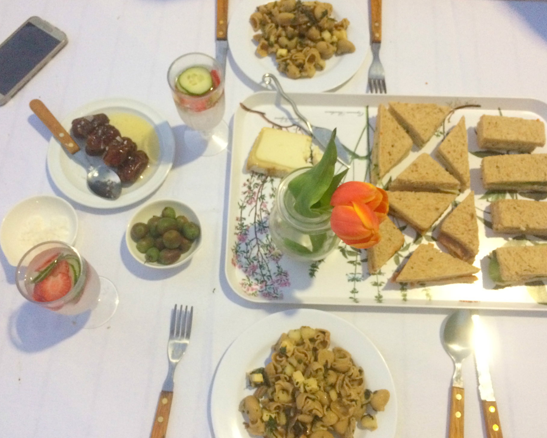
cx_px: 276
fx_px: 502
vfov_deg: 47.1
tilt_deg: -70.8
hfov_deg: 57.2
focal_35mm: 31
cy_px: 222
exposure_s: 1/30
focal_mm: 4.15
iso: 250
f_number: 2.2
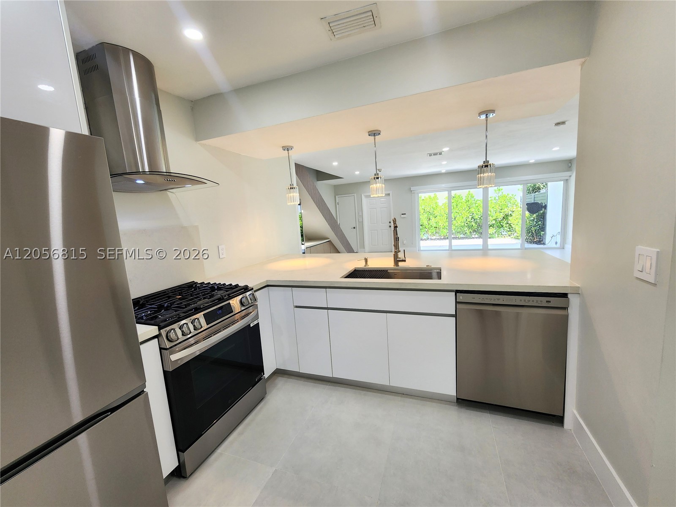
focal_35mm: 13
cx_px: 338
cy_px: 254
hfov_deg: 106.2
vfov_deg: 89.9
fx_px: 254
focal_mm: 2.2
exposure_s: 1/60
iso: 80
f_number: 2.2
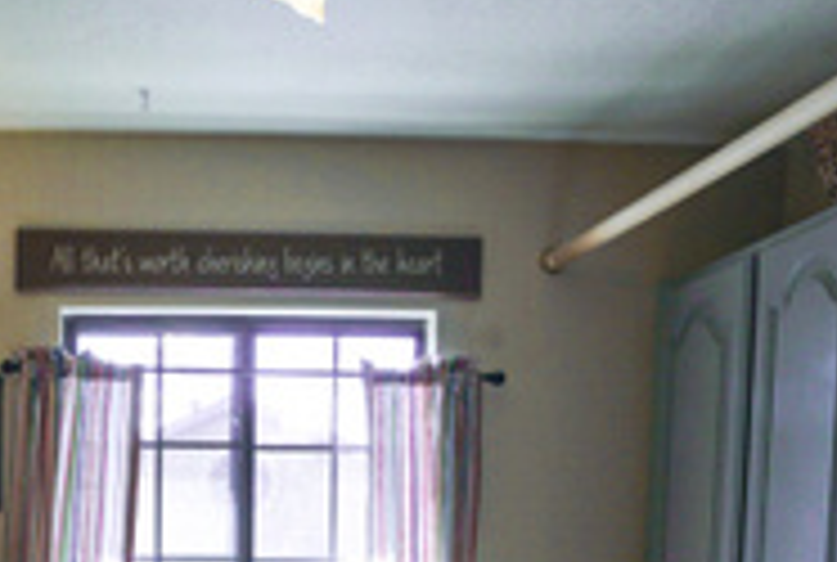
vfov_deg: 22.3
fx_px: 1282
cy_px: 719
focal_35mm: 55
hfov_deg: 34.8
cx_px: 140
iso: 800
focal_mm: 16
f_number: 8
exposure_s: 1/60
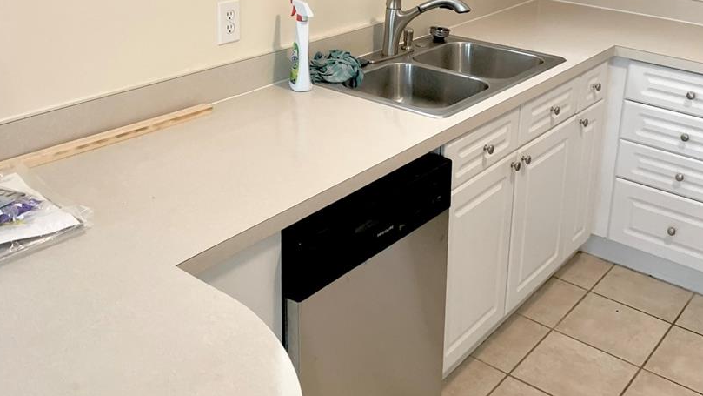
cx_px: 381
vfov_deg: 27.6
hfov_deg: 48.3
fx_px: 783
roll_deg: -3.4
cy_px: 63
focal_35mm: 42
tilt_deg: -14.1
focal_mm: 4.25
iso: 125
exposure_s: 1/60
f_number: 1.8
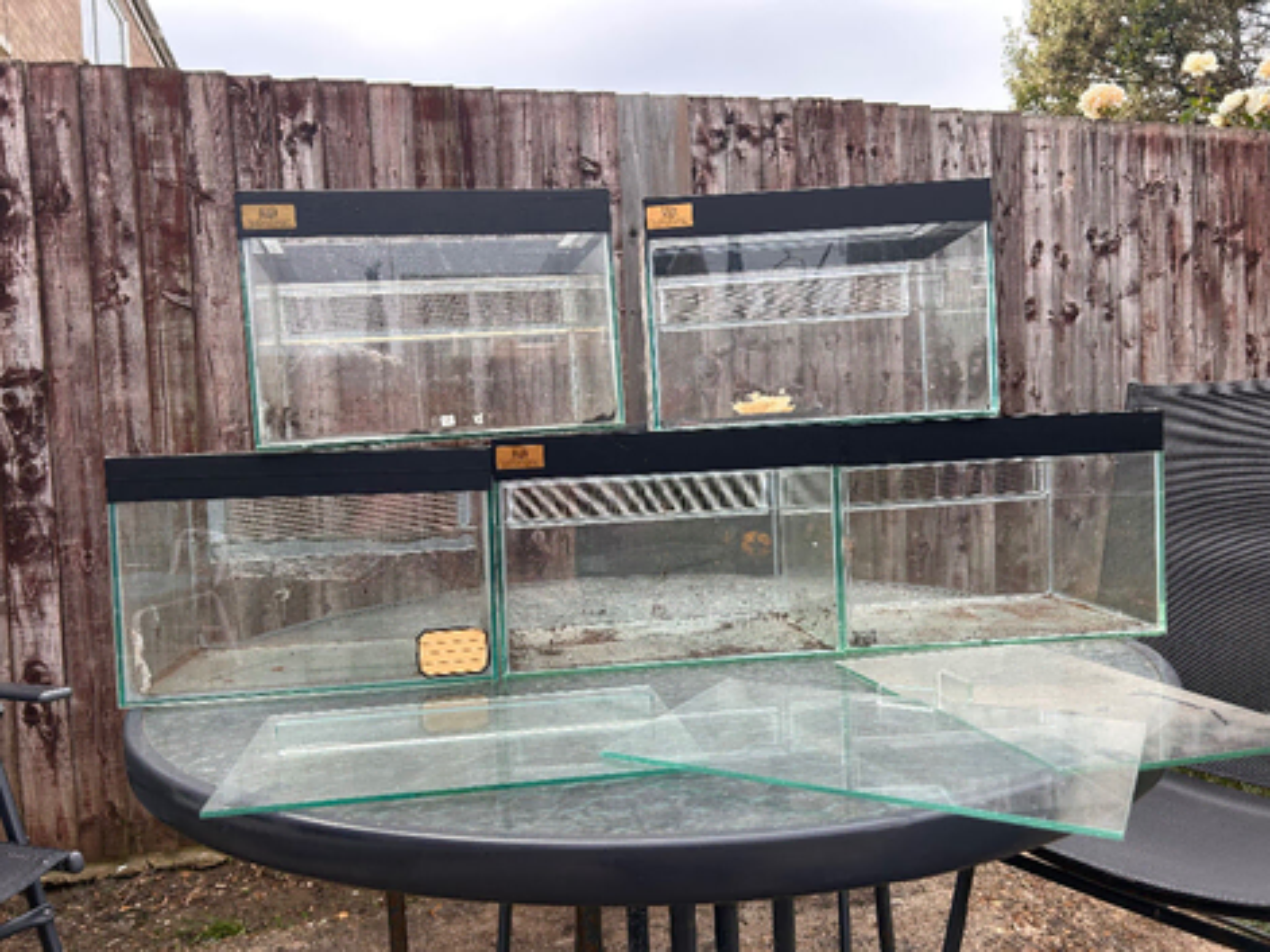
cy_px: 476
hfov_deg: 67.3
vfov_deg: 53.0
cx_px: 635
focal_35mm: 26
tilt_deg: -1.6
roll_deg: +2.4
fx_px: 954
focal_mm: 5.7
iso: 50
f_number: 1.5
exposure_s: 1/965
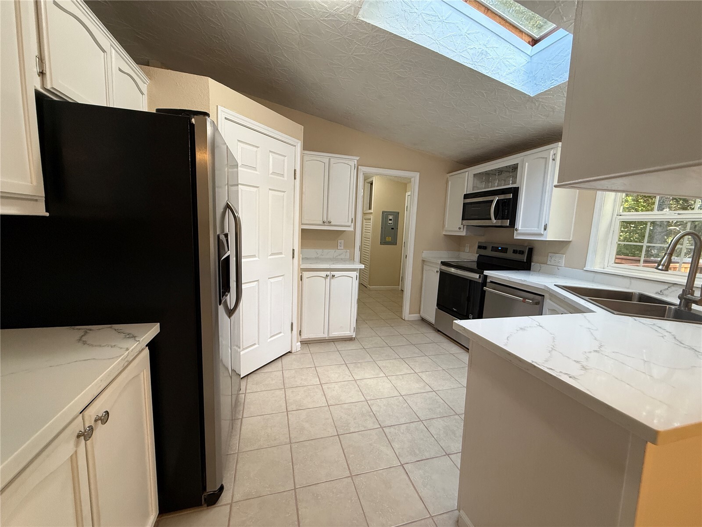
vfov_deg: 85.7
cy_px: 264
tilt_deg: -6.5
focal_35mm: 14
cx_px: 351
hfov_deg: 102.1
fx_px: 284
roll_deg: -2.4
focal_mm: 2.22
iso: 250
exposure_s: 1/120
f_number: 2.2
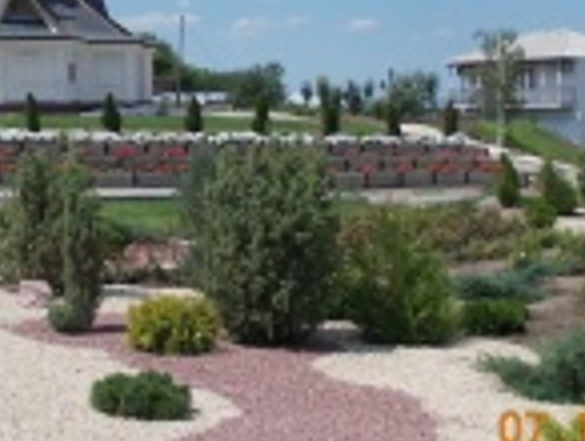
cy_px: 26
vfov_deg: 21.4
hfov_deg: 28.3
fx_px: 1134
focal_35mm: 67
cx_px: 120
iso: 80
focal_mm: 4
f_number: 5.4
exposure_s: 1/500
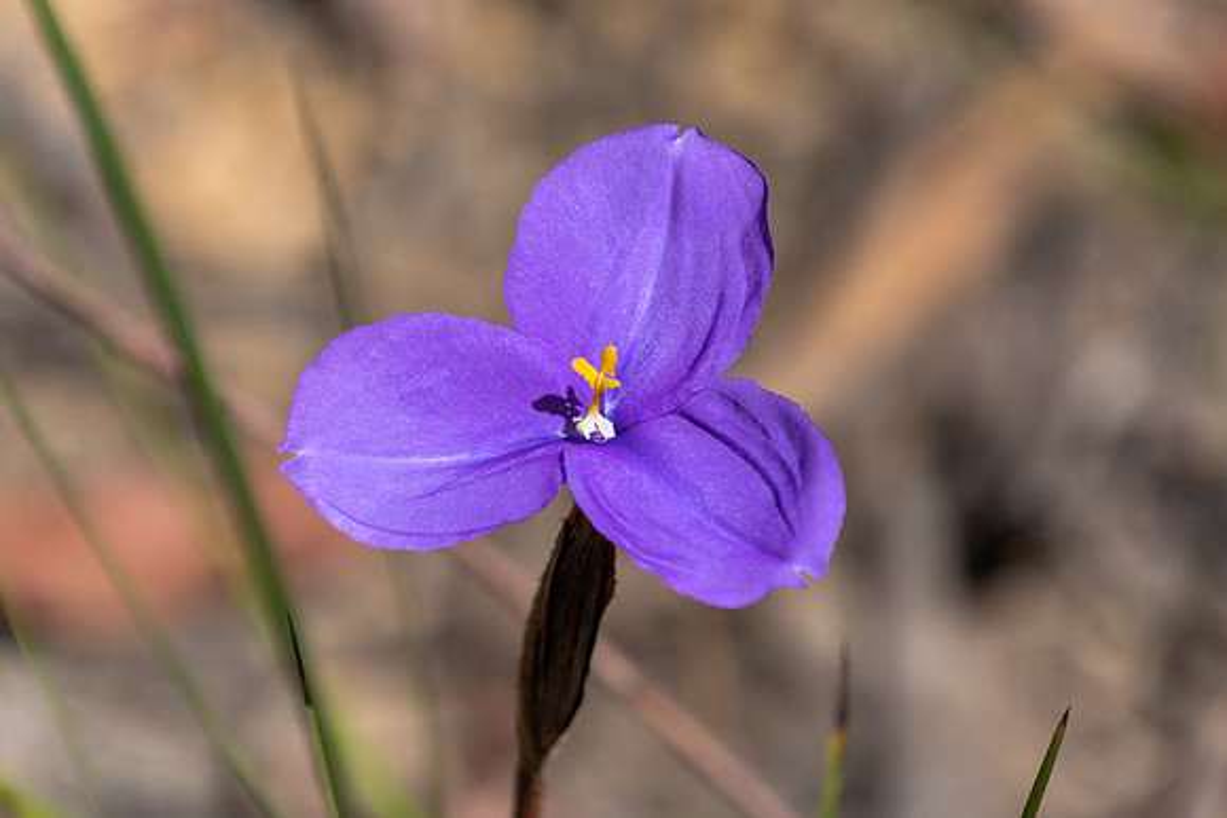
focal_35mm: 656
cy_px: 381
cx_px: 572
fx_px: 22377
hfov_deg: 3.1
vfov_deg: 2.1
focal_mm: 400
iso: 200
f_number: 7.1
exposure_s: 1/1600
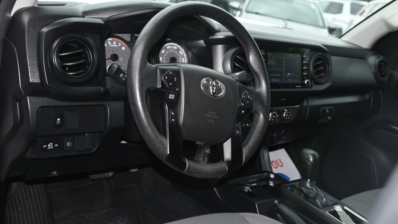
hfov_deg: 49.4
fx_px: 433
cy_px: 99
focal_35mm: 41
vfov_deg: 29.0
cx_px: 199
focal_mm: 26
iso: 100
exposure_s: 1/60
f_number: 3.8
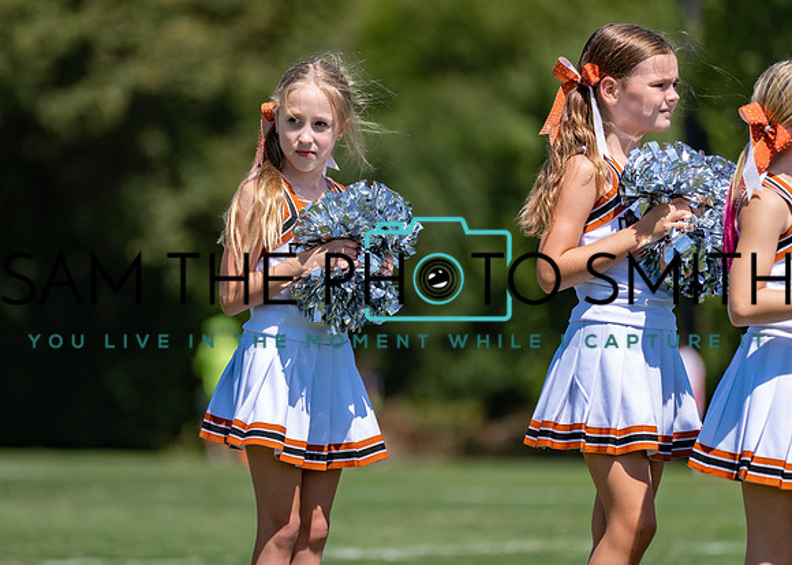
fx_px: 5609
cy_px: 236
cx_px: 296
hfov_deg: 8.1
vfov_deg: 5.8
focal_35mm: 249
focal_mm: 200
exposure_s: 1/2000
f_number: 2.8
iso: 100
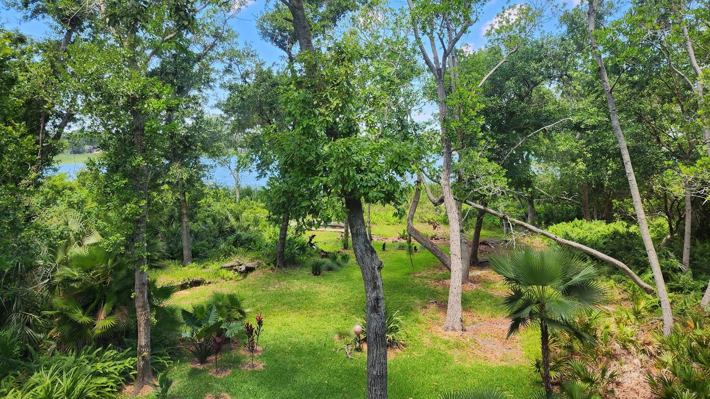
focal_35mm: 26
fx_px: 489
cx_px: 366
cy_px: 173
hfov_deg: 71.9
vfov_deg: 44.3
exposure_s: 1/180
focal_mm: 6.4
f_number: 1.8
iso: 12
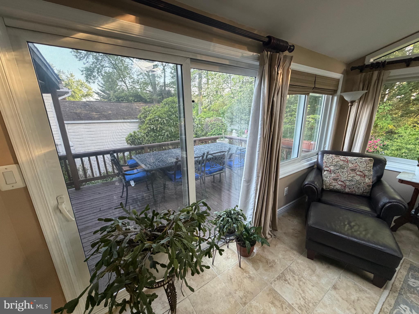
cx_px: 210
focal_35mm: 14
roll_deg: +1.5
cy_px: 157
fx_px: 169
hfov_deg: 102.1
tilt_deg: -15.7
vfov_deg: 85.7
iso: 320
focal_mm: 2.22
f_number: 2.2
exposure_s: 1/71
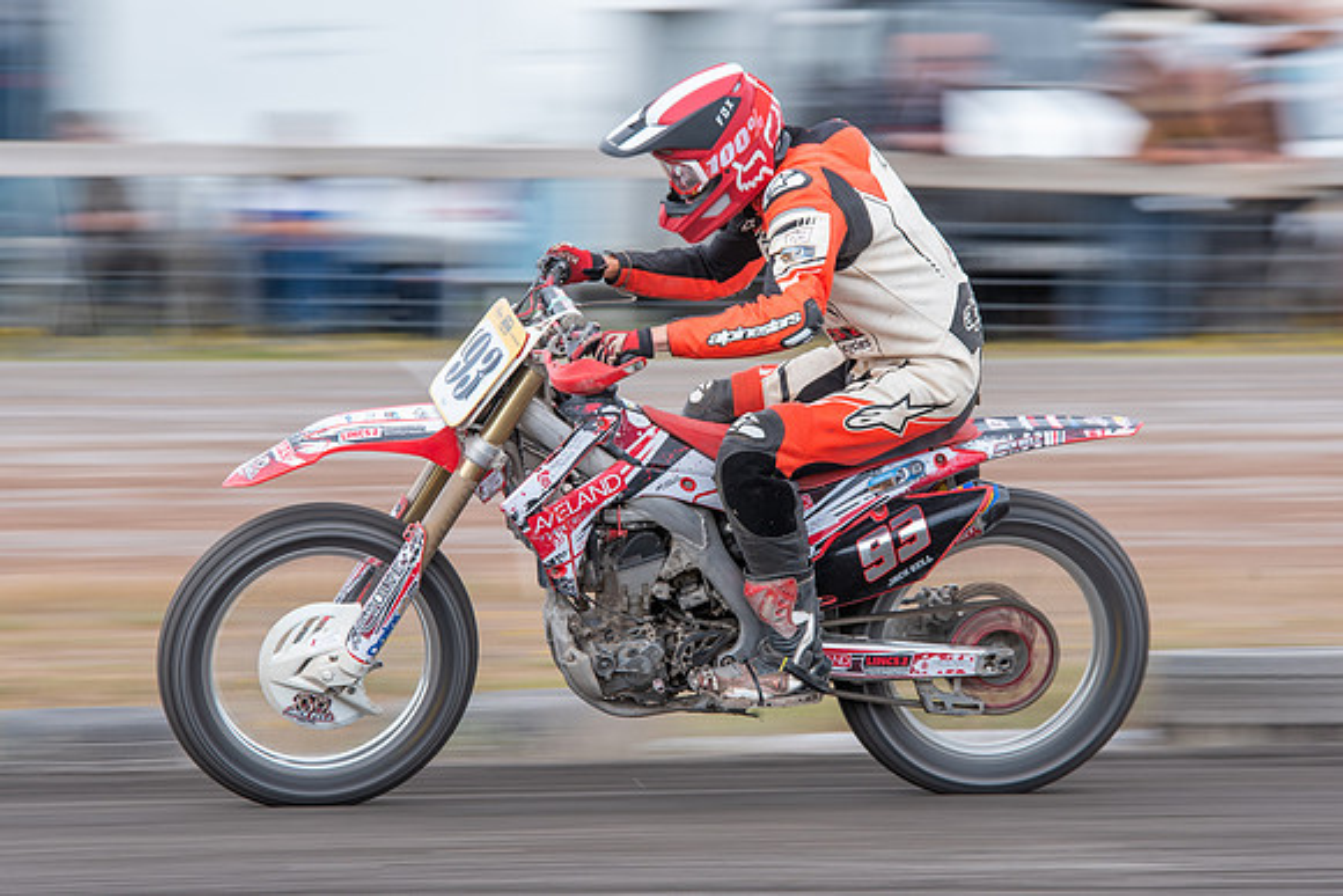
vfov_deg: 5.2
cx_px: 739
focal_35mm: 266
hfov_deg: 7.7
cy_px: 486
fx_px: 9916
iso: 200
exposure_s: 1/160
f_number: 9
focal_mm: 200
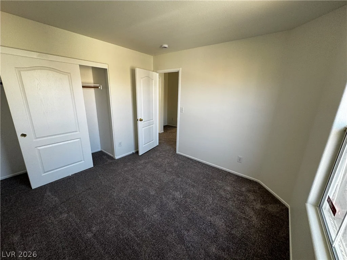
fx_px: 140
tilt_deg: -15.1
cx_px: 174
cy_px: 130
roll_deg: -1.8
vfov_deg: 85.7
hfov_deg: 102.1
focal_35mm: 14
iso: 100
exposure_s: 1/120
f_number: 2.2
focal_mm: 2.22
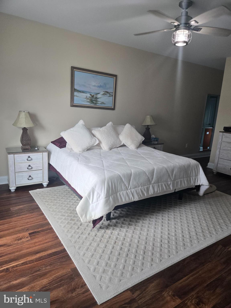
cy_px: 154
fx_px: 205
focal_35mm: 23
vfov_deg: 73.9
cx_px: 116
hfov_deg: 58.9
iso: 125
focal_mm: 5.4
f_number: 1.8
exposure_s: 1/120
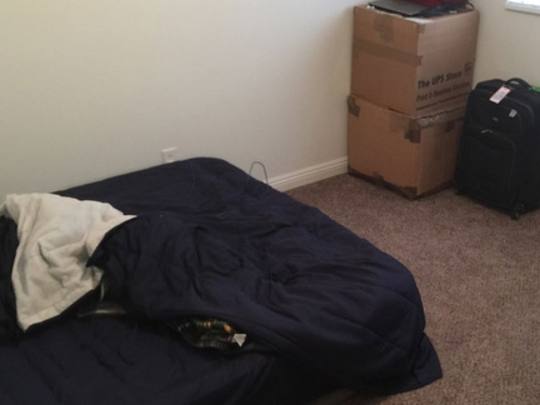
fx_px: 671
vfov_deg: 33.6
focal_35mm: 43
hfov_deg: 43.4
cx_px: 349
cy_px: 218
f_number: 2.2
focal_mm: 4.15
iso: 80
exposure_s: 1/4
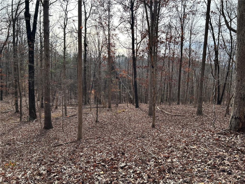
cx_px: 122
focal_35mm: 26
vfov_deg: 53.1
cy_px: 92
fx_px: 184
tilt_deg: -9.3
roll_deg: -0.4
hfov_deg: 67.3
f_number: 1.5
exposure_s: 1/1252
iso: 50
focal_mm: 5.7
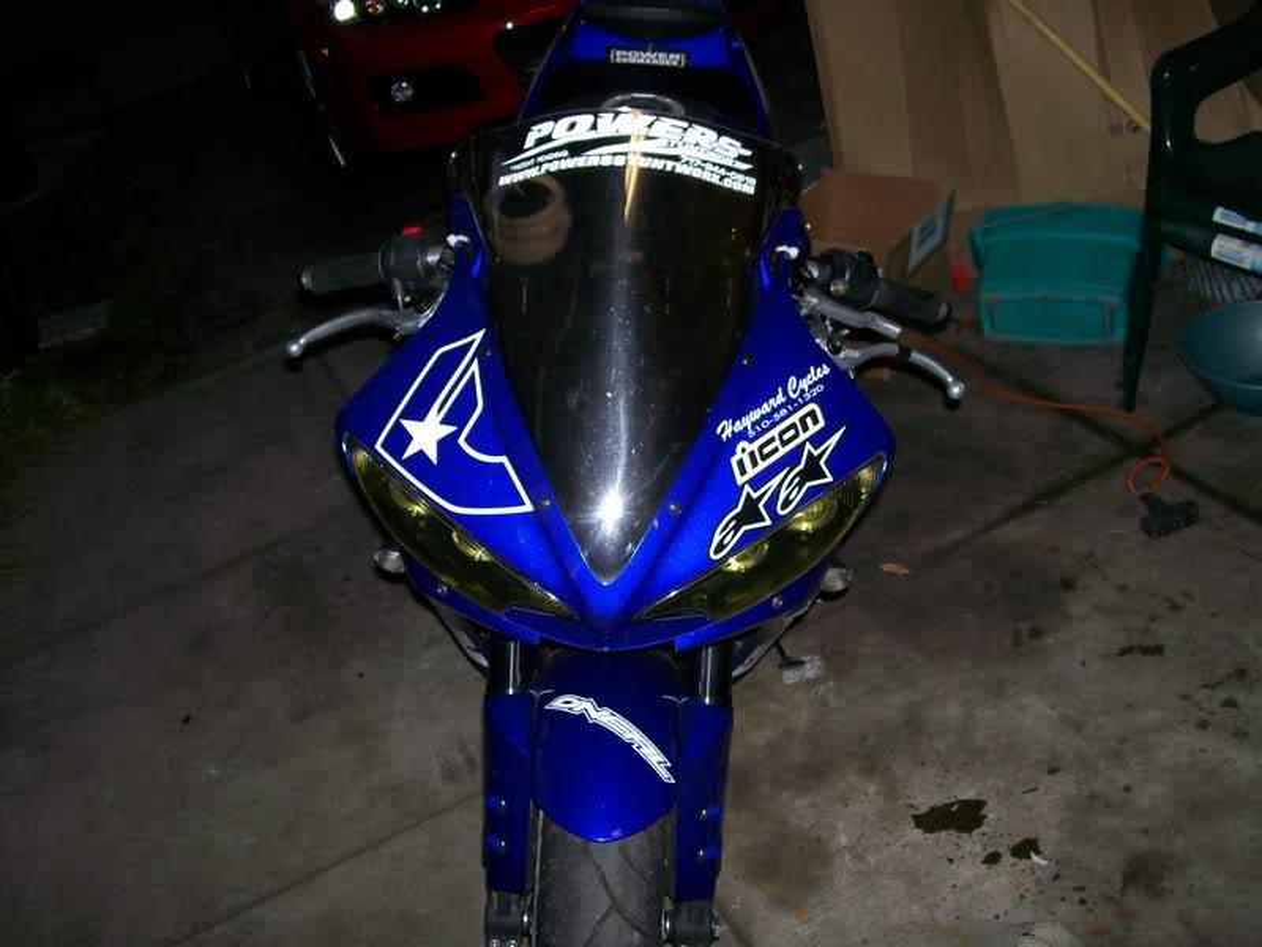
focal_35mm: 36
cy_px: 474
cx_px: 631
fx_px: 1312
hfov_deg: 51.4
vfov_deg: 39.7
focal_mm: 6
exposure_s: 1/64
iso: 80
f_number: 2.7
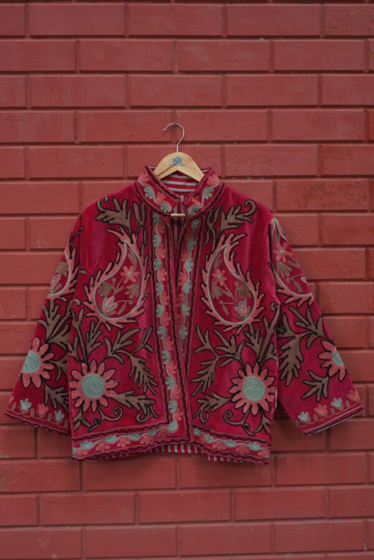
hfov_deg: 27.0
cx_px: 187
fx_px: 779
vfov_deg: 39.6
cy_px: 280
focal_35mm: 50
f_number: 8
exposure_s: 1/125
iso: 800
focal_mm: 50
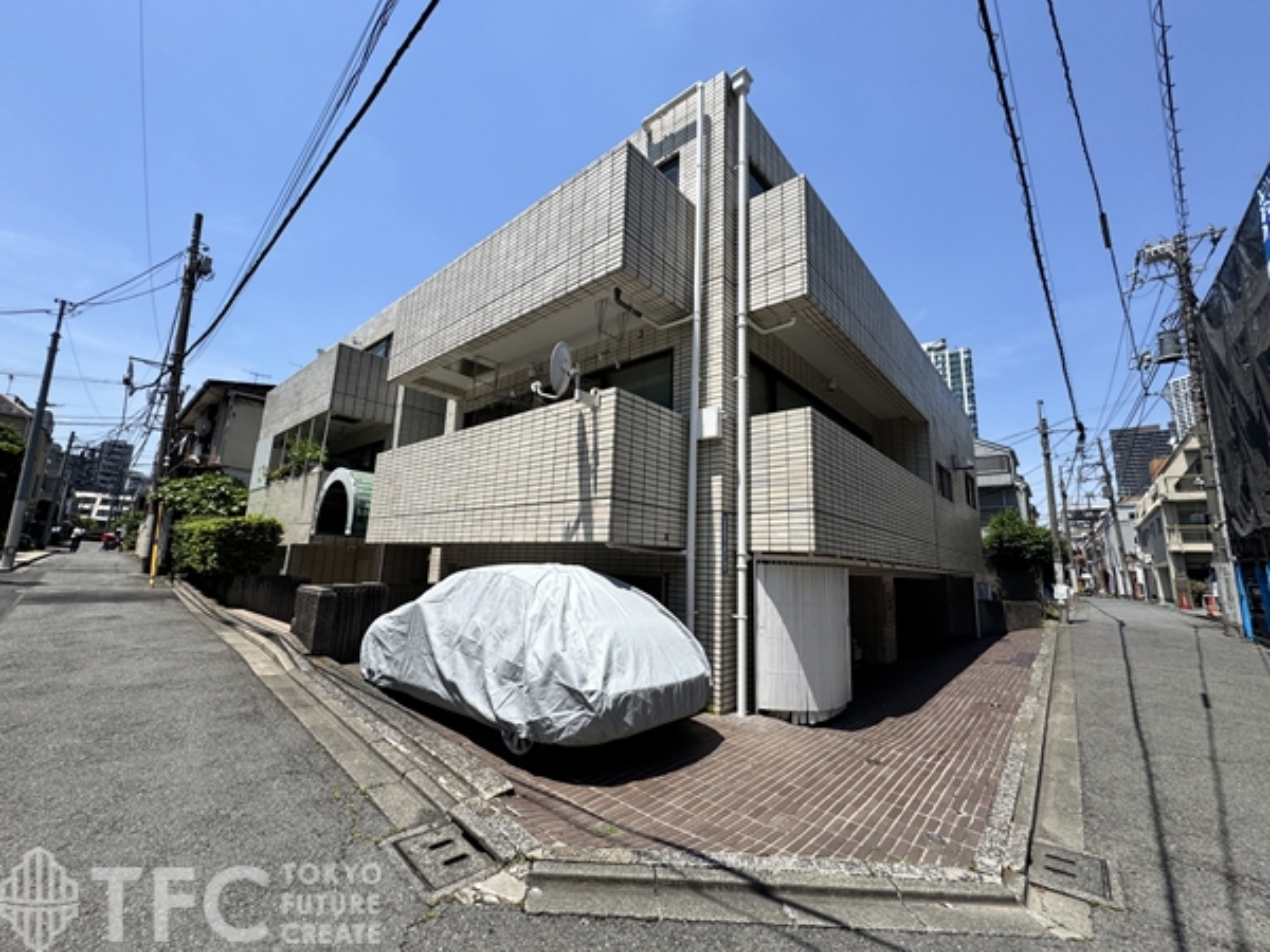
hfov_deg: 102.1
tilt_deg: +14.2
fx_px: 514
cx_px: 635
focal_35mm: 14
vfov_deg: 85.7
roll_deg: -1.2
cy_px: 476
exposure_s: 1/2273
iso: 50
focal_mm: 2.22
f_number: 2.2
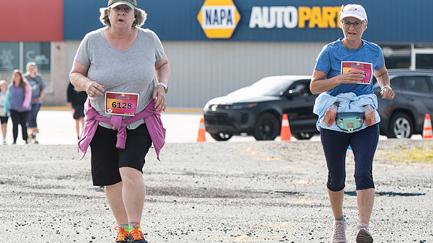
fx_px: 2503
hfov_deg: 9.9
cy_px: 77
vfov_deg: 5.6
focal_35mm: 218
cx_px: 126
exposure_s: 1/1600
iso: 250
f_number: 4.5
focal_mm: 105
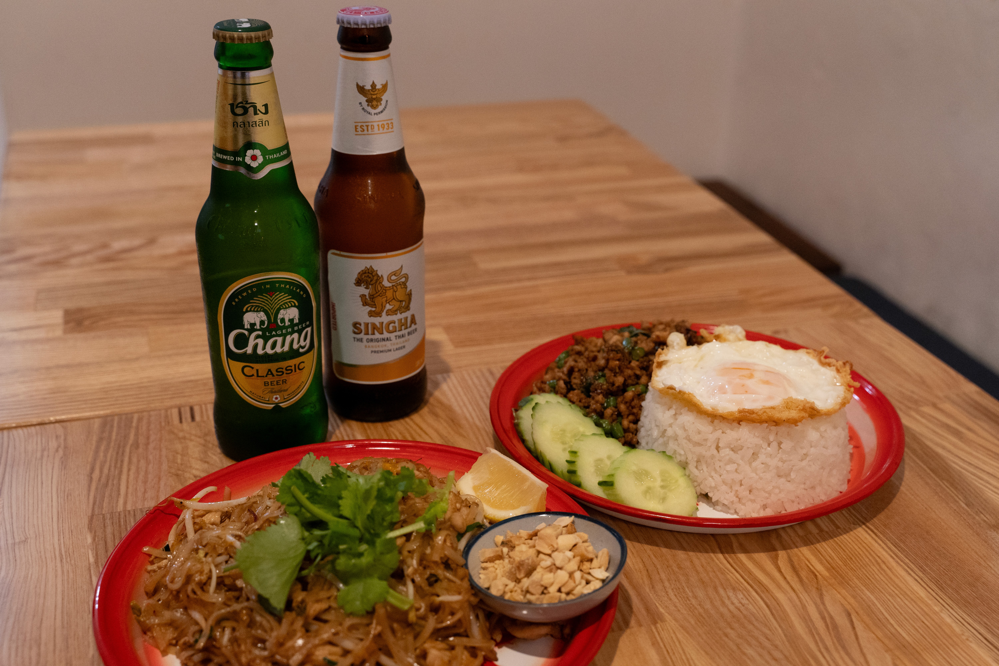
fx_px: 1165
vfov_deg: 31.9
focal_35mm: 42
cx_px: 500
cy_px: 333
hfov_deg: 46.4
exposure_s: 1/60
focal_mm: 42
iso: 3200
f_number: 5.6
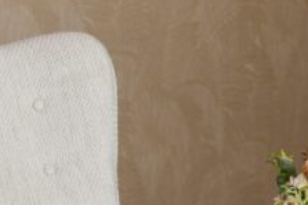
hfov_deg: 7.3
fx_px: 2358
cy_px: 192
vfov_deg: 5.0
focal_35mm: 276
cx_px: 522
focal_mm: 60
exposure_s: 1/200
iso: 250
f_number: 4.5
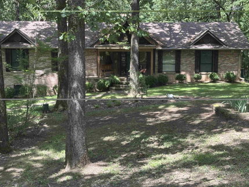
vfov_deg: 25.6
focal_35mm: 57
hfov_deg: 33.8
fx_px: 410
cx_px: 121
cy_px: 79
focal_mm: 6.86
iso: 64
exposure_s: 1/332
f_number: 1.78
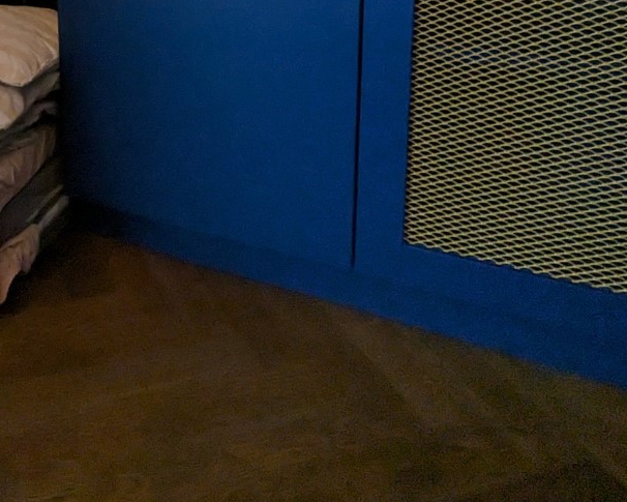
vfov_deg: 34.7
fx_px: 687
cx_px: 86
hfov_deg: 45.4
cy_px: -48
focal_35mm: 37
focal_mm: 2.35
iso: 233
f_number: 2.2
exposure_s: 1/90.1
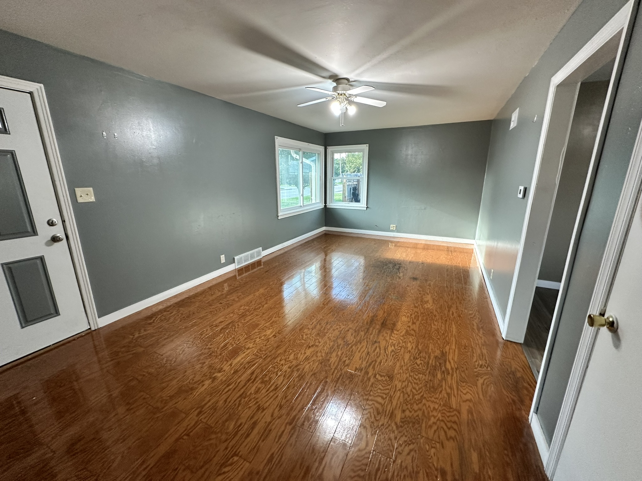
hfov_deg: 102.1
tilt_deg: -14.0
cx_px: 321
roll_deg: -2.1
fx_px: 260
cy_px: 240
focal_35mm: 14
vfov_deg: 85.7
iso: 160
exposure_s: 1/60
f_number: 2.2
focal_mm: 2.22
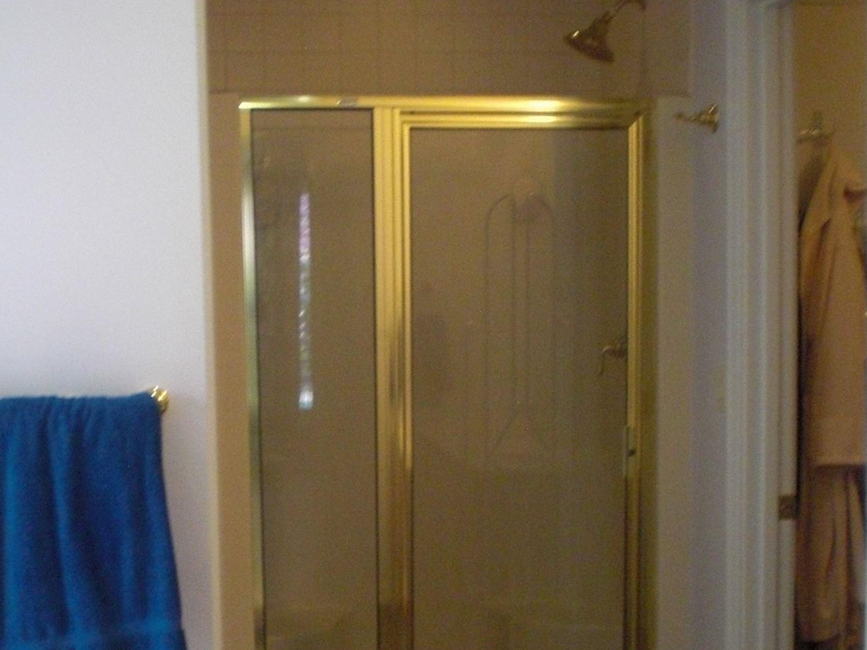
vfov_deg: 24.3
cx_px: 395
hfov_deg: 32.2
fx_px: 1503
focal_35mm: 60
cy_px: 410
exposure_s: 1/80
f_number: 3.1
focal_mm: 6.3
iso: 400
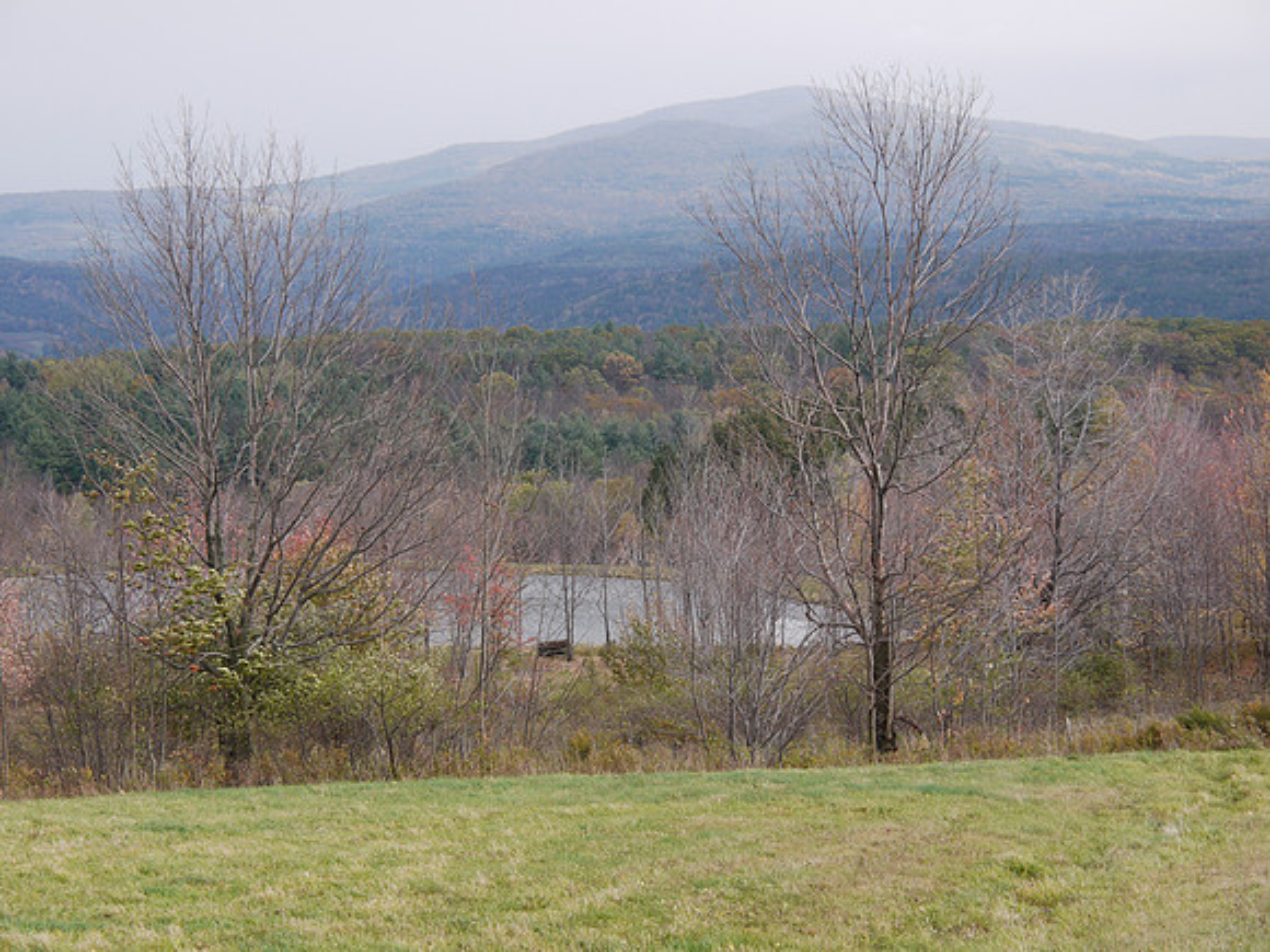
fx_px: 3595
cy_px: 476
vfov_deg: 15.1
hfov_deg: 20.0
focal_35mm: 98
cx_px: 635
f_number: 5.6
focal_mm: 49
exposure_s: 1/250
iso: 100
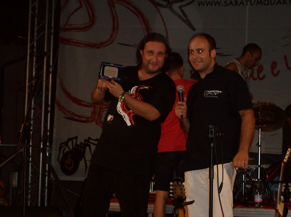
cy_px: 108
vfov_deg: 13.7
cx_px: 146
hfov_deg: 18.2
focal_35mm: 108
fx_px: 906
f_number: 4.8
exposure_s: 1/125
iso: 200
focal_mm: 18
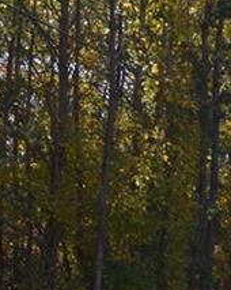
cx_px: 429
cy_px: 436
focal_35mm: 122
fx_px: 1044
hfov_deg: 11.6
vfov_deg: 14.7
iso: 100
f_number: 7.1
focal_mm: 18
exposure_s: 1/200
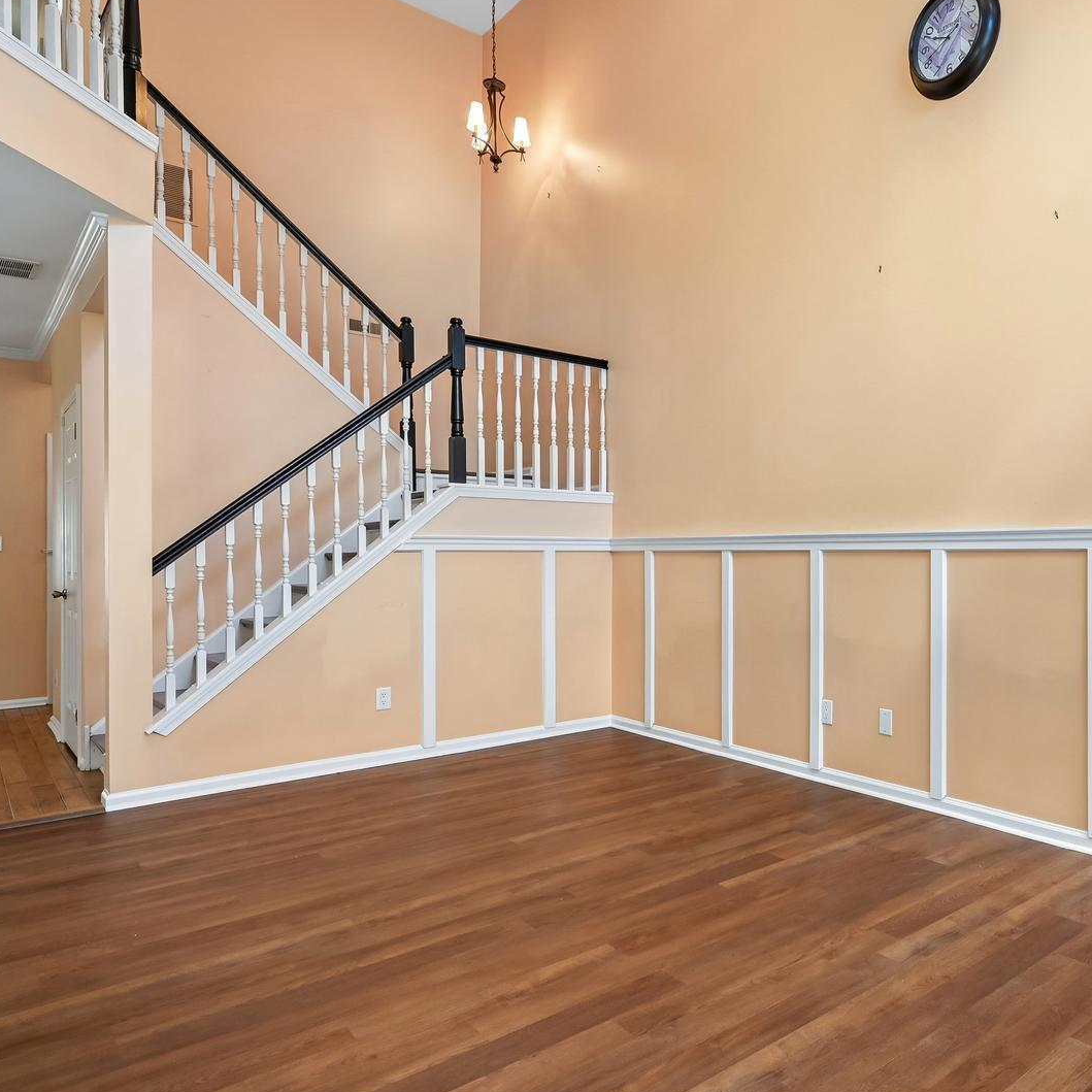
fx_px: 821
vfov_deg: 67.2
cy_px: 565
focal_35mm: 23
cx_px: 820
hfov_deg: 63.3
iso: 400
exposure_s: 1/10
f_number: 11
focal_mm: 14
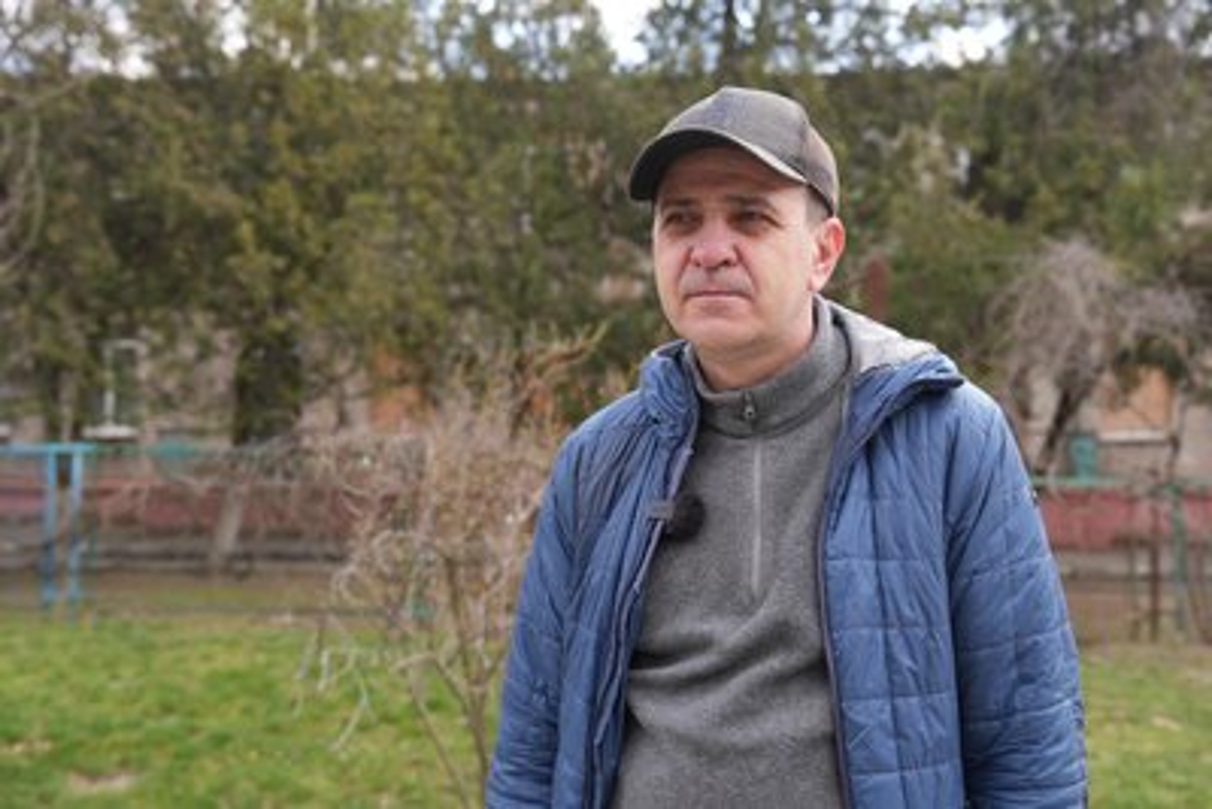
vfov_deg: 35.1
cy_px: 404
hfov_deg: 50.7
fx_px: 1280
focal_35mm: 38
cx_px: 606
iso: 100
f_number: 4
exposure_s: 1/160
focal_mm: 38
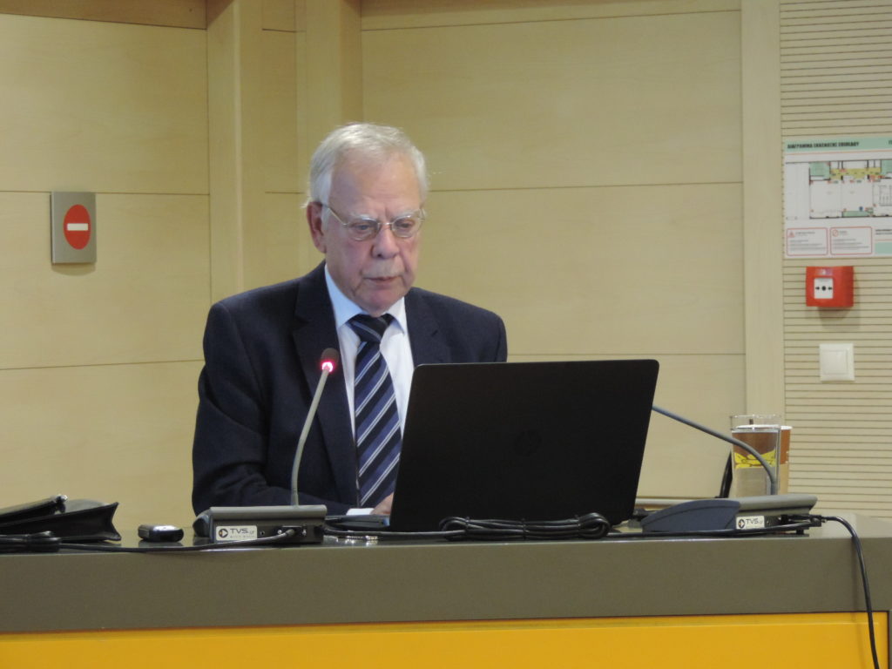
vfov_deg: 9.6
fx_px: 3994
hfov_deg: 12.7
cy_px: 334
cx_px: 446
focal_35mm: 155
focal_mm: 27.6
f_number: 4.4
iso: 800
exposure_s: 1/10
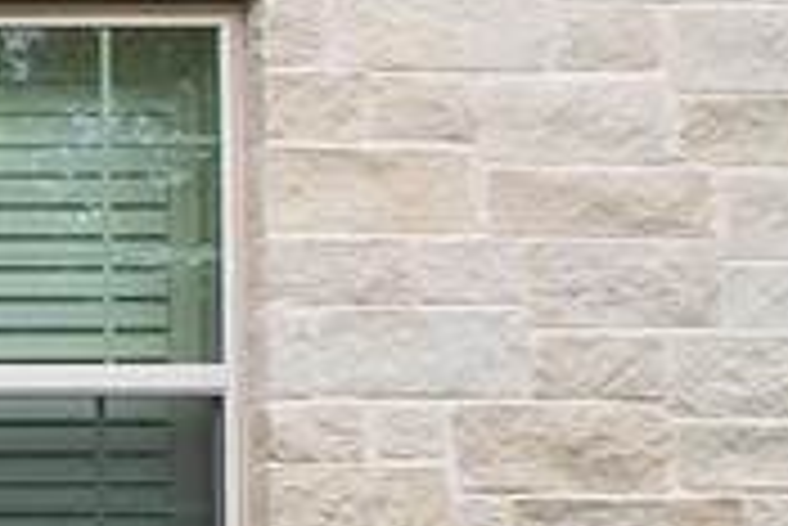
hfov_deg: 12.3
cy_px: 623
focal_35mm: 123
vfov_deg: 11.0
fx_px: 2694
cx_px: -1229
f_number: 8
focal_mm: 14
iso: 1600
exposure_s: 1/160
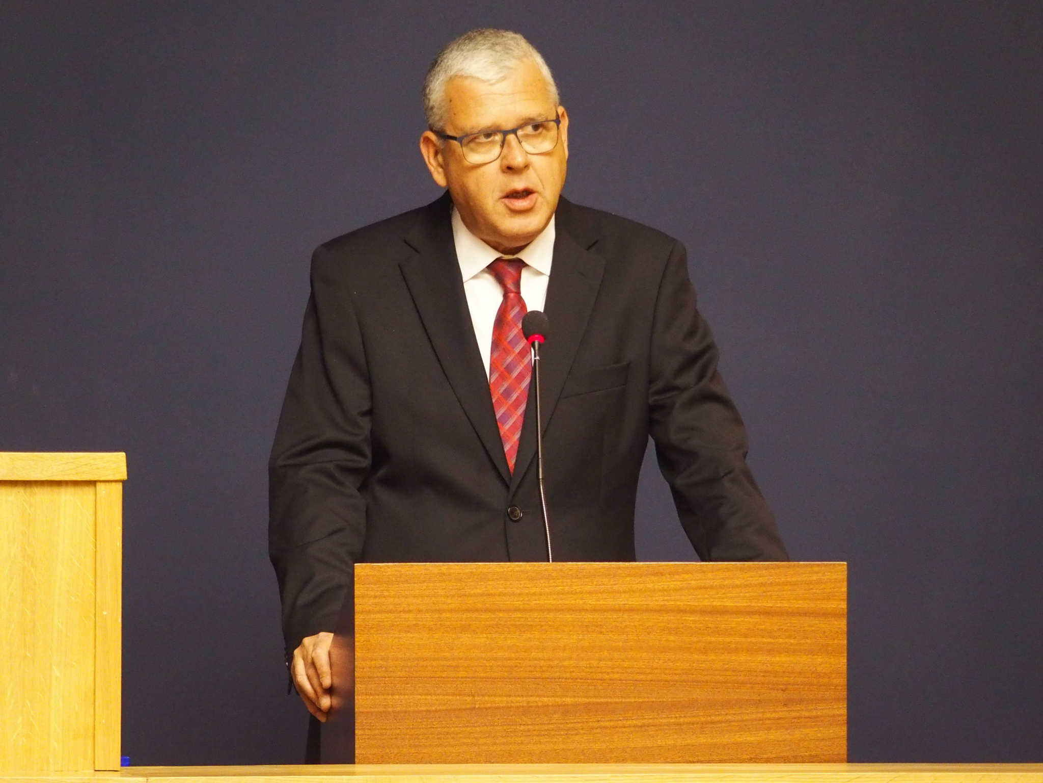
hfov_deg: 6.6
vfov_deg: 5.0
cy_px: 392
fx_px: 9039
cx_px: 522
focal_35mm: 300
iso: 1000
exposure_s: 1/80
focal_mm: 64.3
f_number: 2.8
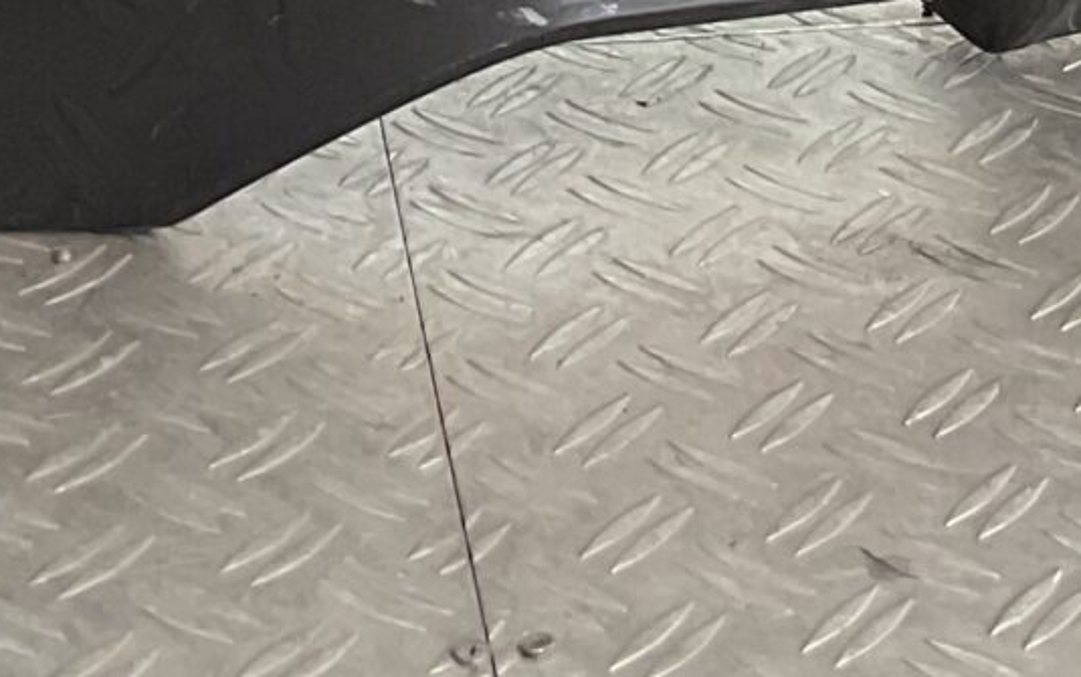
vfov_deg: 7.9
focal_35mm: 147
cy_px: -1198
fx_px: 4333
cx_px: 782
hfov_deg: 14.2
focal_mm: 3
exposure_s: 1/173
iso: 16
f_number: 1.8
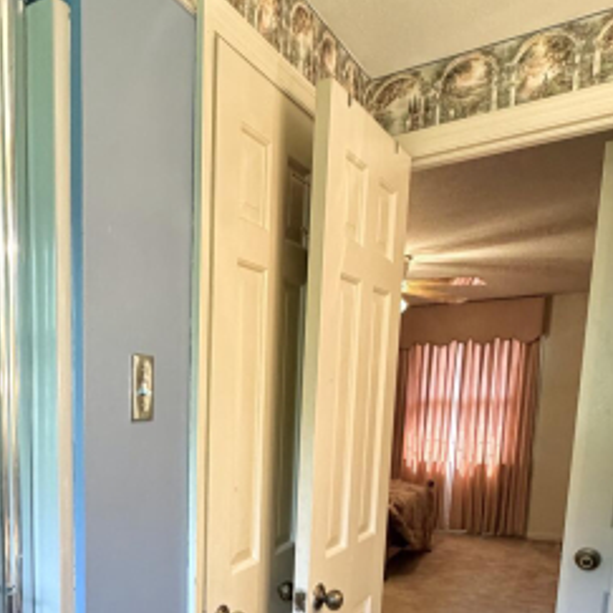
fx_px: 681
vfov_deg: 45.3
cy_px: 513
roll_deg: +0.3
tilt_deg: -9.4
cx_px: 101
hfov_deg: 45.4
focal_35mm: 34
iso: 400
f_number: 2.2
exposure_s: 1/60
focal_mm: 2.22
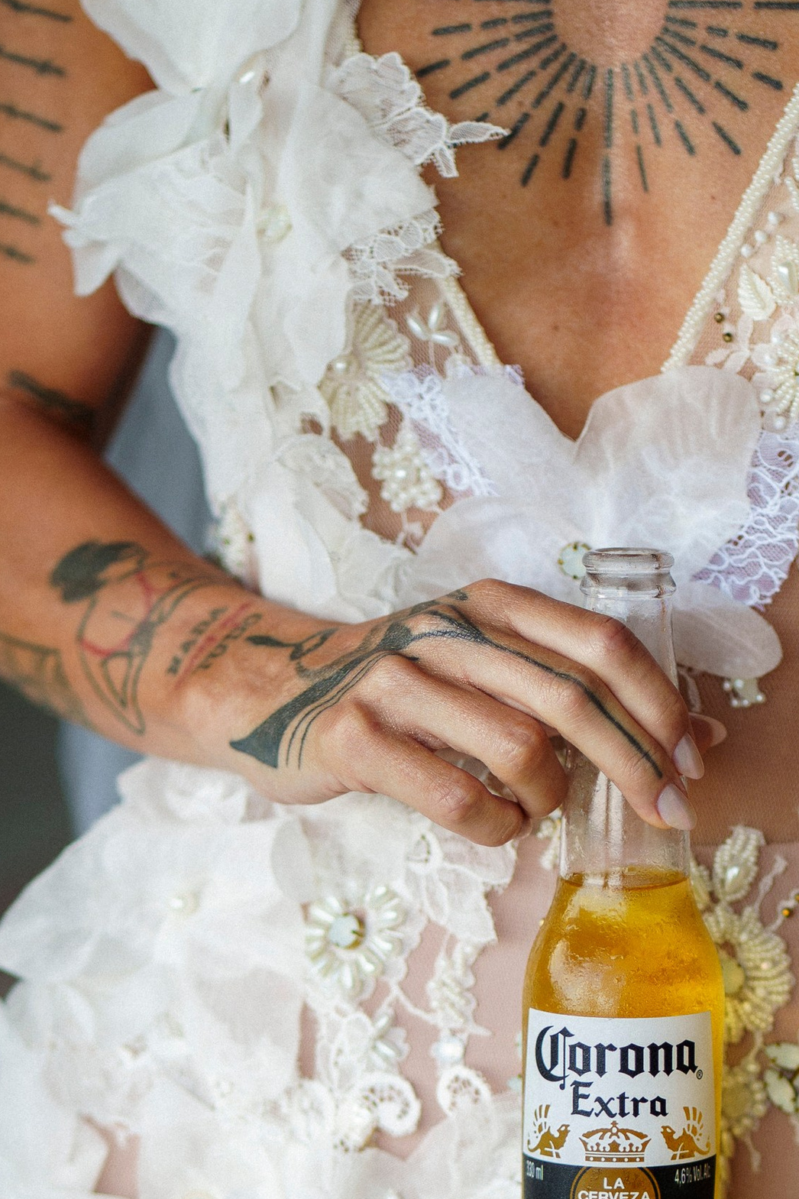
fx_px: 6924
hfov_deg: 6.6
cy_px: 1069
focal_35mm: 208
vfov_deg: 9.8
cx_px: 596
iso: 80
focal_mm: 85
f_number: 1.8
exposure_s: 1/500
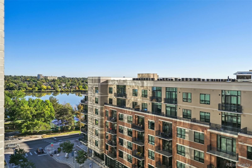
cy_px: 84
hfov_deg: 68.4
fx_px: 185
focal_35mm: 26
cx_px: 126
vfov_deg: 48.7
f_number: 4.5
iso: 400
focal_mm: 26.5
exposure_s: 1/4000
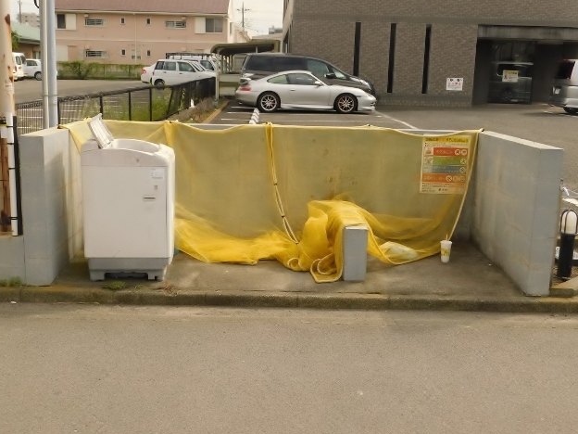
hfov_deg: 45.8
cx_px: 289
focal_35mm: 41
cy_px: 215
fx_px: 685
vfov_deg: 35.1
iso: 125
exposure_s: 1/800
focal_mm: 7.1
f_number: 3.6
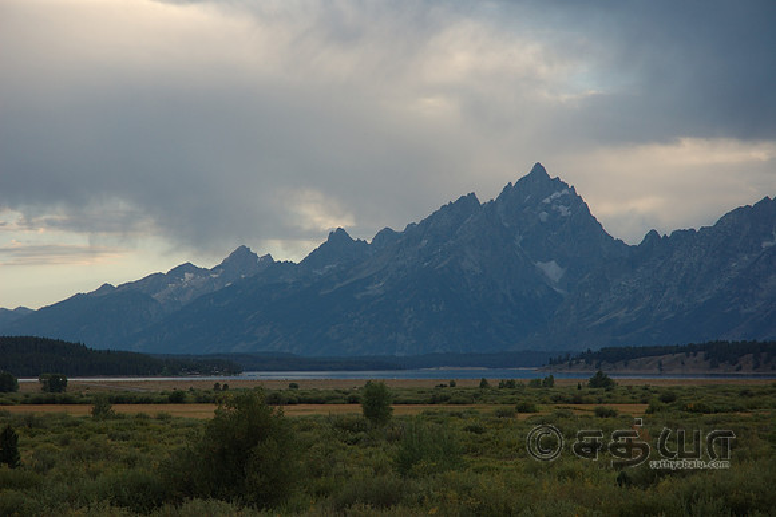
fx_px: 2262
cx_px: 388
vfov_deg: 13.0
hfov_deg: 19.5
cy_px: 258
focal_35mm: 105
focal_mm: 70
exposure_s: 1/160
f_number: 6.3
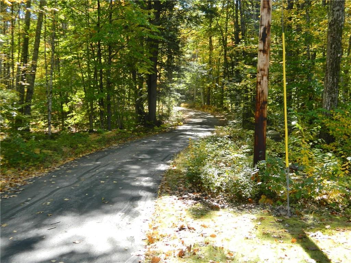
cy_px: 132
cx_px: 176
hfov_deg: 45.8
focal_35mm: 41
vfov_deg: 35.1
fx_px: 416
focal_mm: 7.3
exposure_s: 1/100
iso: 80
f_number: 3.5
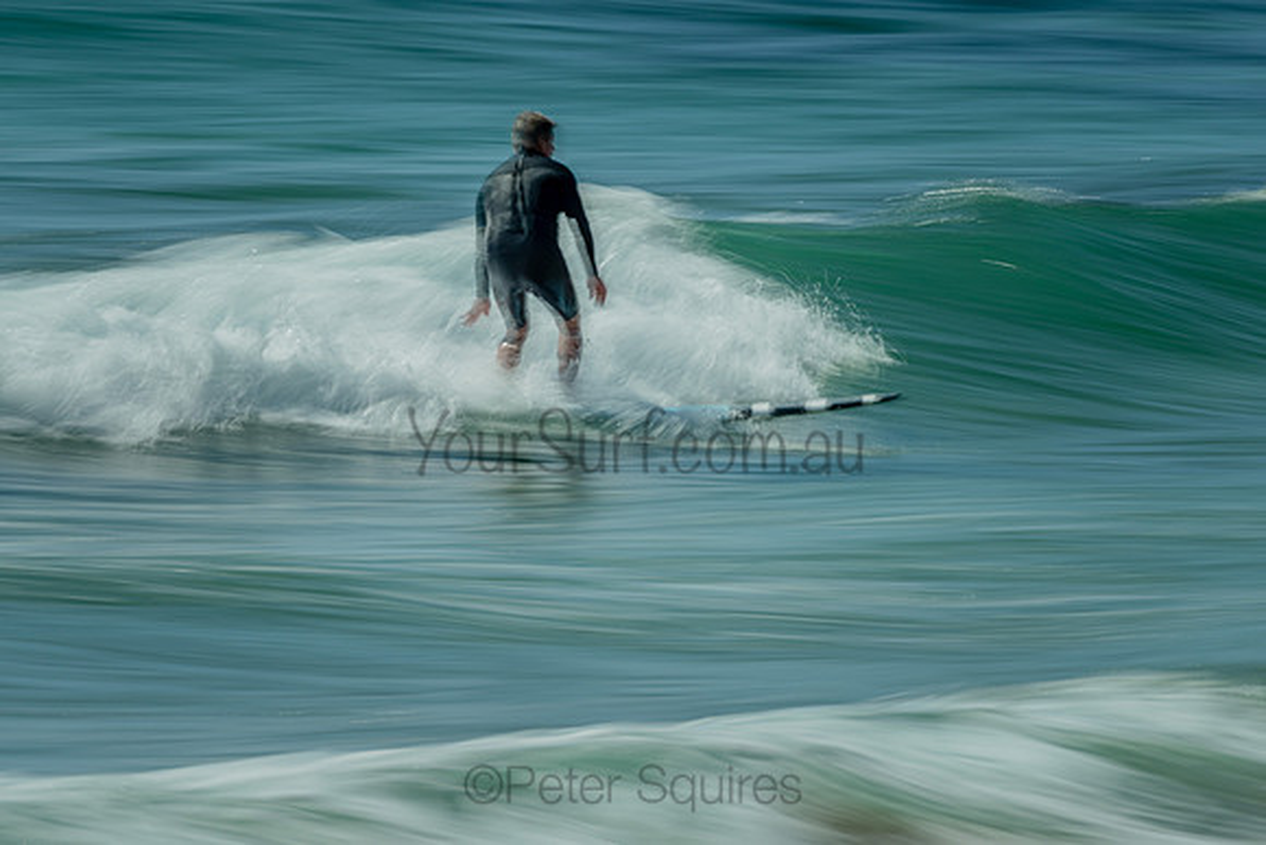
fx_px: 21562
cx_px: 553
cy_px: 369
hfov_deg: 3.4
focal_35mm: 613
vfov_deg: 2.2
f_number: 10
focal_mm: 500
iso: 64
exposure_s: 1/6
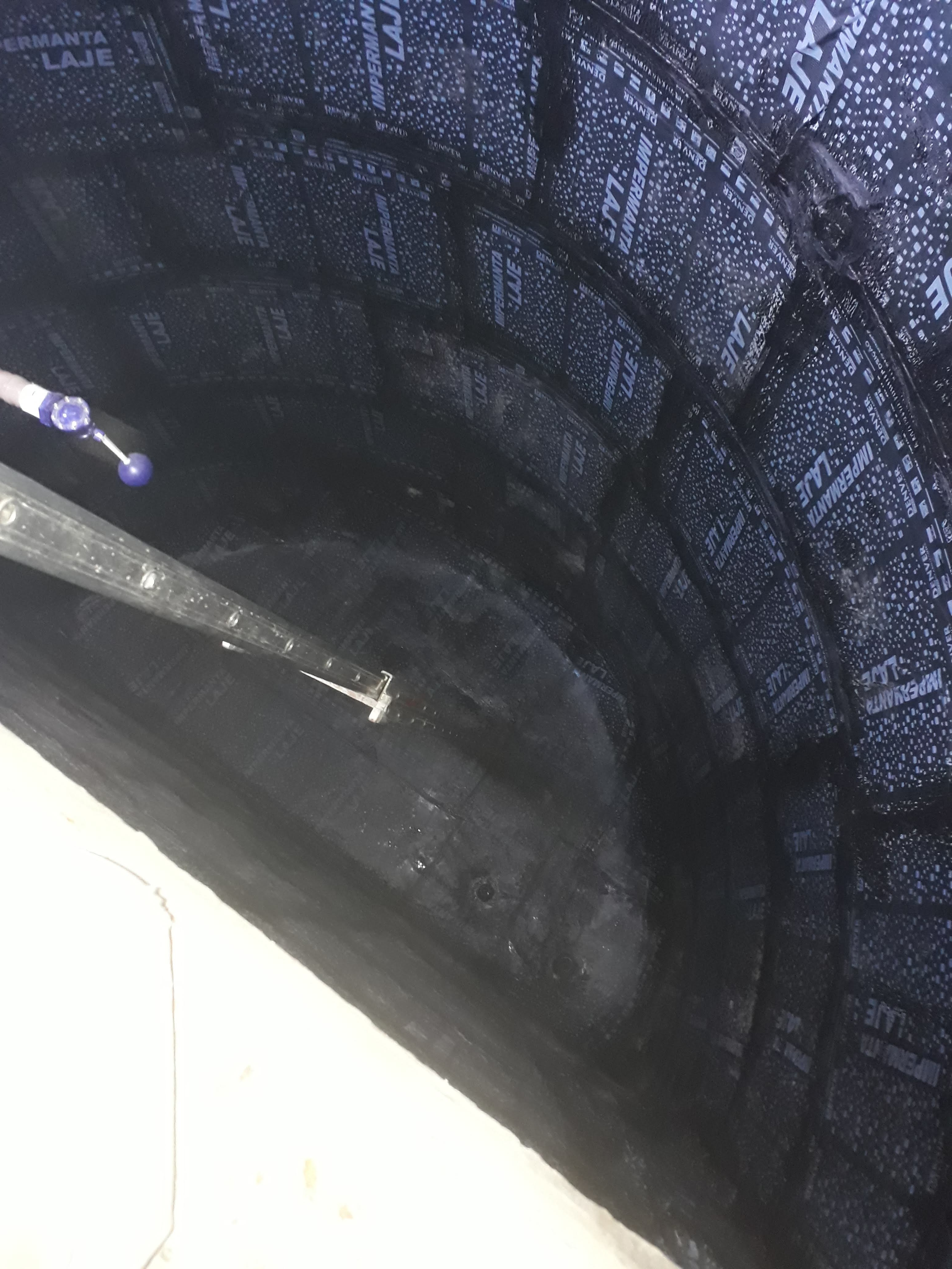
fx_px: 990
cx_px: 476
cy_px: 634
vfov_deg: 65.3
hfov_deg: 51.4
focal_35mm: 27
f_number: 1.9
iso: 250
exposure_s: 1/15
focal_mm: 3.6
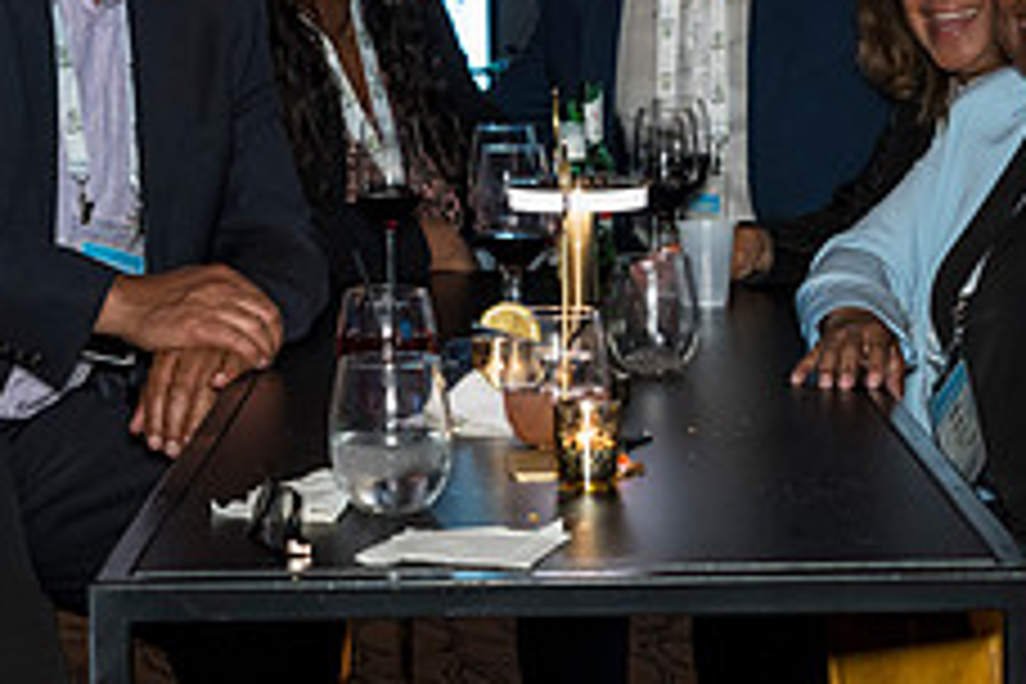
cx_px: 518
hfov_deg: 19.1
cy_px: 263
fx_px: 3049
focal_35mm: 107
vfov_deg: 12.8
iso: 2000
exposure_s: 1/80
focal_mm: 42
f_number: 6.3
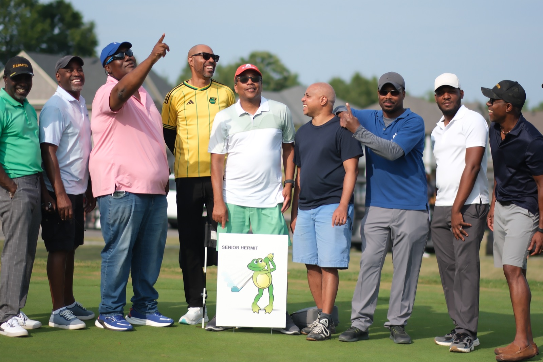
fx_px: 1267
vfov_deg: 16.3
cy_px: 181
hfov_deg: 24.2
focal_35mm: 84
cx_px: 272
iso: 125
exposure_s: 1/8000
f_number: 1.2
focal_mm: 56
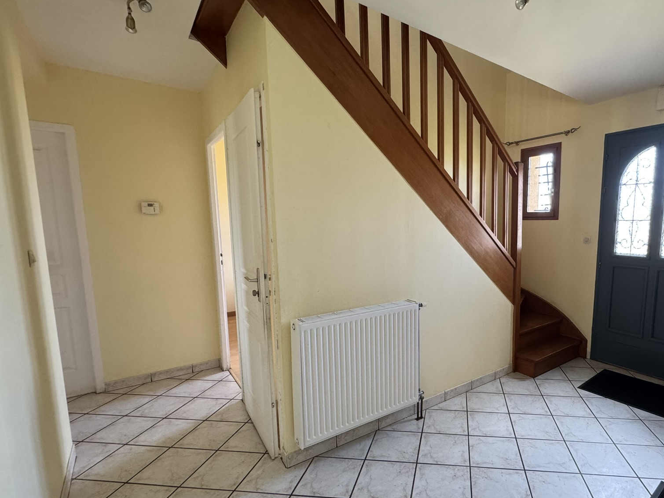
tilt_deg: -6.7
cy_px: 270
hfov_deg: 82.7
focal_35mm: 19
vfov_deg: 68.6
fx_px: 364
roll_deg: +0.1
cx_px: 422
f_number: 2.2
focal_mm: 2.22
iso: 320
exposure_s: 1/92
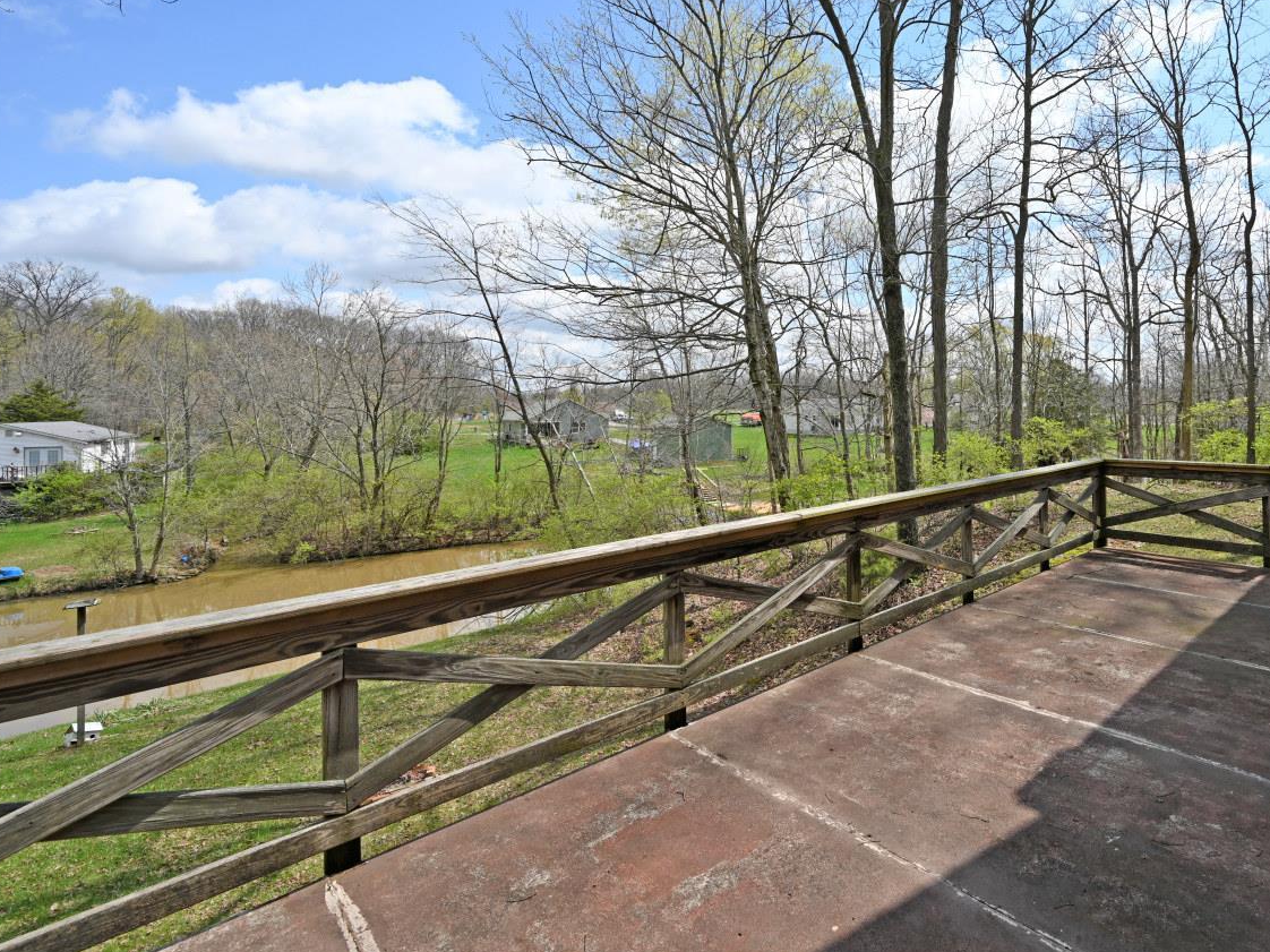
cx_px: 814
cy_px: 411
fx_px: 660
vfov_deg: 71.2
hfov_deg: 85.6
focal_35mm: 18
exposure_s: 1/400
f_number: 7.1
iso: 100
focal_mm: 14
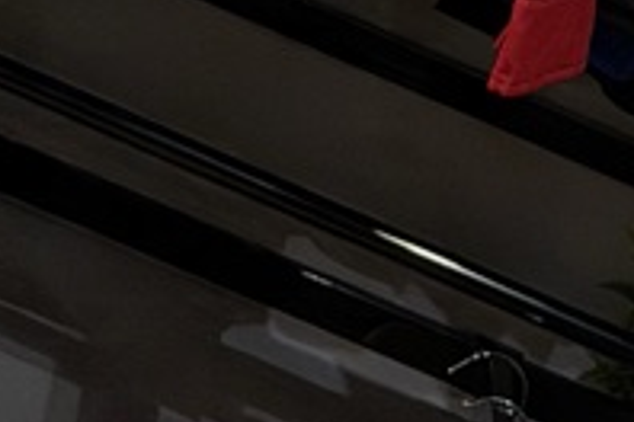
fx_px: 4896
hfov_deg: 7.4
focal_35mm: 278
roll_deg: -22.8
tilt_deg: -0.3
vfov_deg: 4.7
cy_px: -866
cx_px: 373
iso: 64
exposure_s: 1/452
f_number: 1.78
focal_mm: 6.76
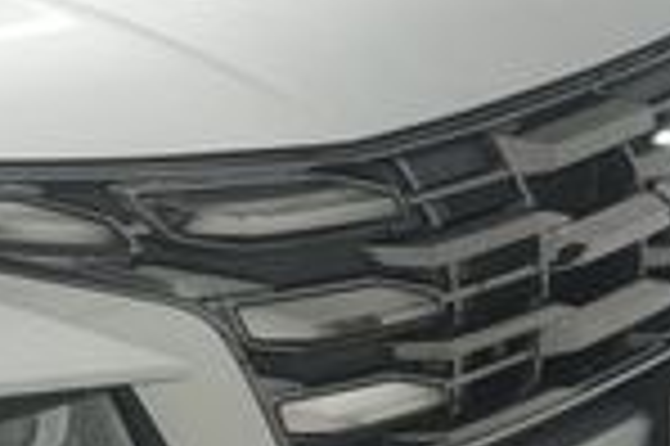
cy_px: 191
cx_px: -445
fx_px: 2640
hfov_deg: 13.3
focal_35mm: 142
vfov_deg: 9.6
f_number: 5.6
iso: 800
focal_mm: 22
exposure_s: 1/200
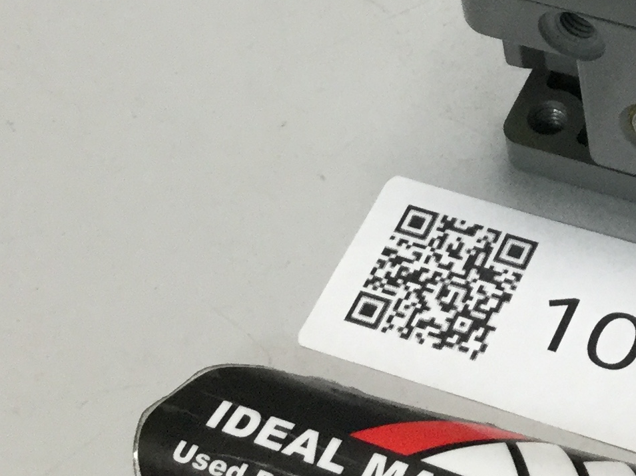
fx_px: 1947
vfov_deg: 13.7
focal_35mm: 106
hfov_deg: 17.9
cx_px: 689
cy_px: -37
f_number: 2.4
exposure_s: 1/30
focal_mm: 3.3
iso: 40
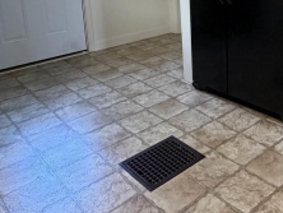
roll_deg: +0.8
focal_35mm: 42
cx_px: 239
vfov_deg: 32.4
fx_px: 344
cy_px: 14
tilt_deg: -12.5
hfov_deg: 42.1
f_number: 2.2
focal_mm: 2.22
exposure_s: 1/60
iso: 400
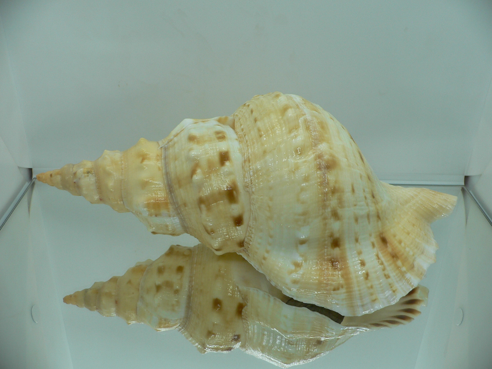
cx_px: 246
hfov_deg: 52.6
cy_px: 184
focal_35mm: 35
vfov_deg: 40.7
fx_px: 497
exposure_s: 1/60
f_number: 2.8
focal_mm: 4.6
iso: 80
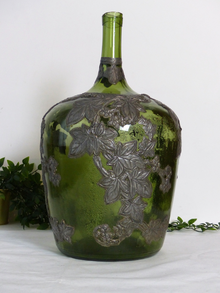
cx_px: 110
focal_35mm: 67
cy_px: 146
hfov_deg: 21.9
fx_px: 568
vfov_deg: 29.0
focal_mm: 11.4
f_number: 2.8
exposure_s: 1/50
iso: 400
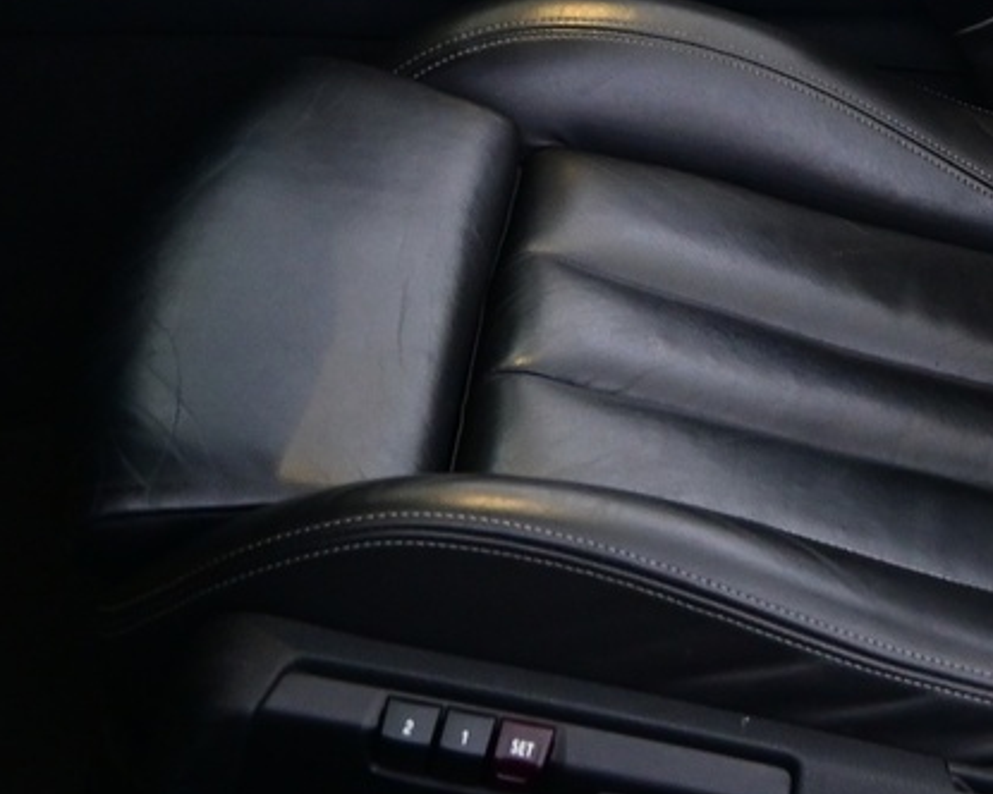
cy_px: -84
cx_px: 1266
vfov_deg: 16.9
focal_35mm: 88
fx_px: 2586
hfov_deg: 20.1
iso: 1000
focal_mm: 16
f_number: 3.5
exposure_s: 1/25
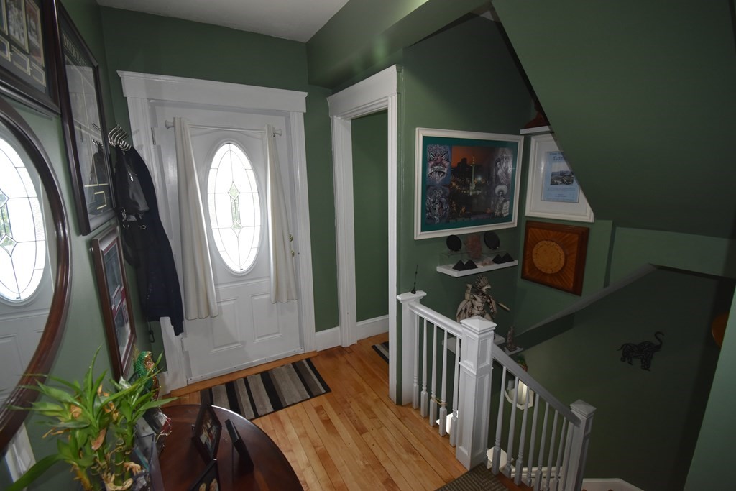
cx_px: 368
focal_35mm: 15
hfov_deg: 100.4
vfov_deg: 77.3
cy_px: 246
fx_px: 307
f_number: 5.6
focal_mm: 10
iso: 800
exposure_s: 1/125
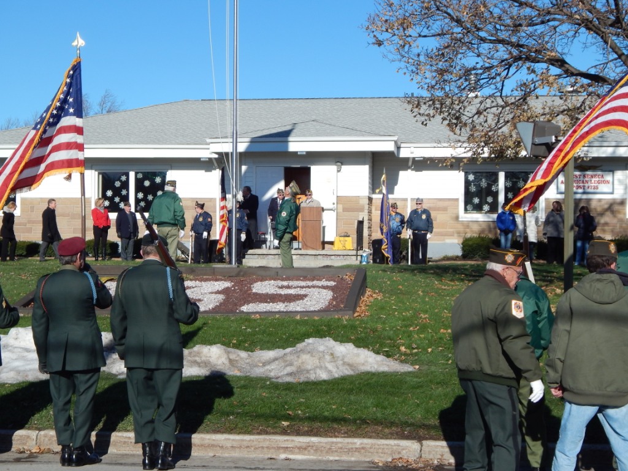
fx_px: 1107
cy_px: 236
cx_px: 314
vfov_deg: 24.0
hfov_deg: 31.7
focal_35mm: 61
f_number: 4
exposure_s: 1/1500
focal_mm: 10.9
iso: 125
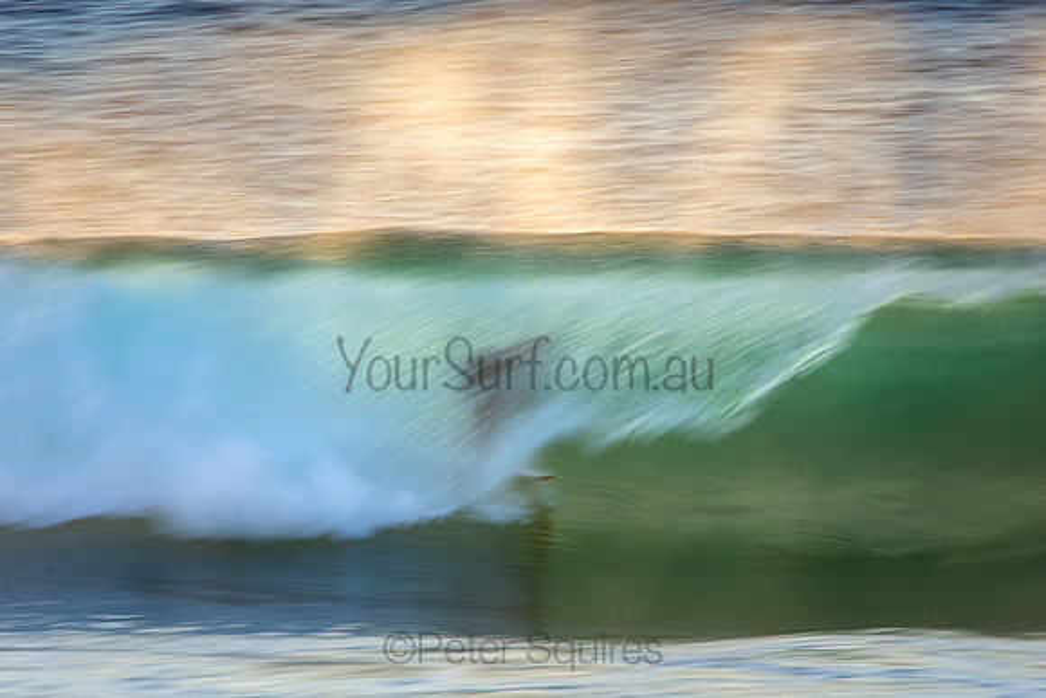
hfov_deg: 2.7
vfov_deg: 1.8
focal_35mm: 750
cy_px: 349
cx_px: 523
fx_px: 21796
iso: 100
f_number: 16
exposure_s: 1/30
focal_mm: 500
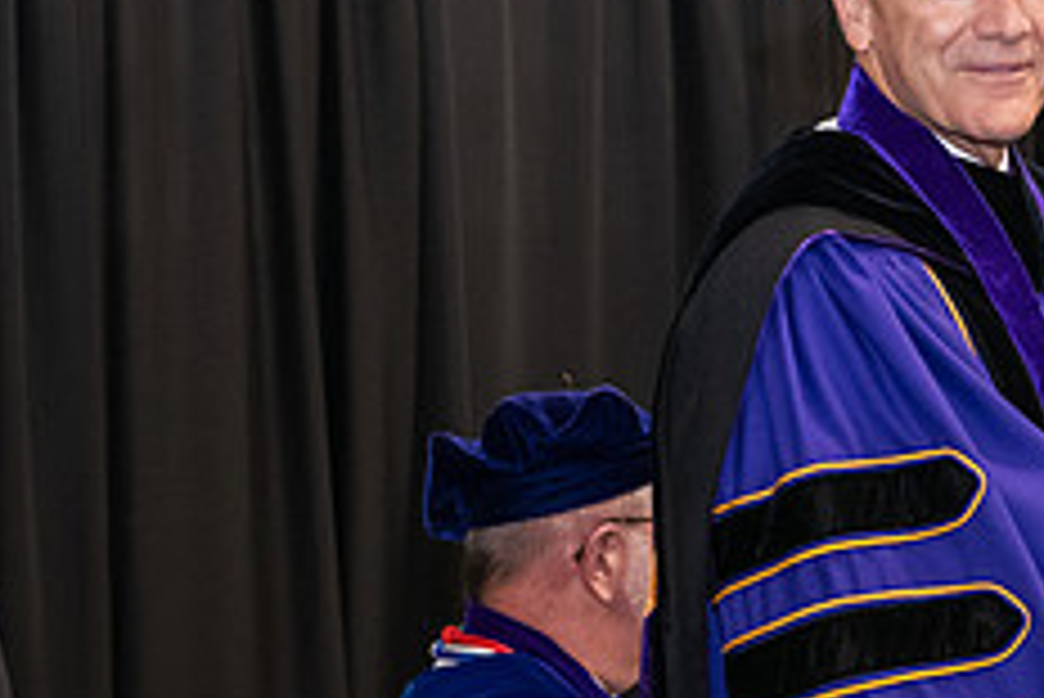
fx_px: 4788
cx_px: 1287
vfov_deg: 8.3
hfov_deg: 12.1
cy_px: 227
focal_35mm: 165
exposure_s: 1/125
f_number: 5
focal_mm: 66
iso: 2500
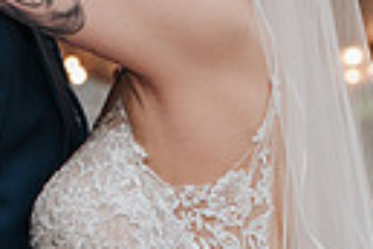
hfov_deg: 10.1
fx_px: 2114
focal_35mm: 204
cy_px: 447
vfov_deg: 6.6
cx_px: 223
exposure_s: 1/200
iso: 720
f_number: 2.8
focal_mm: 35
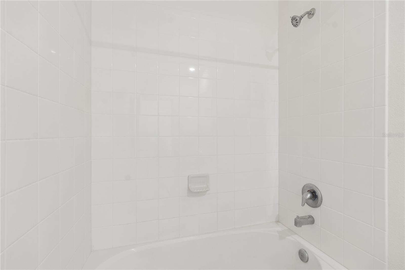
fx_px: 169
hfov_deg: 100.4
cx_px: 202
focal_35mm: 15
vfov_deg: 77.3
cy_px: 135
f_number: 7.1
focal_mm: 10
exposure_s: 1/1.67
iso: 100
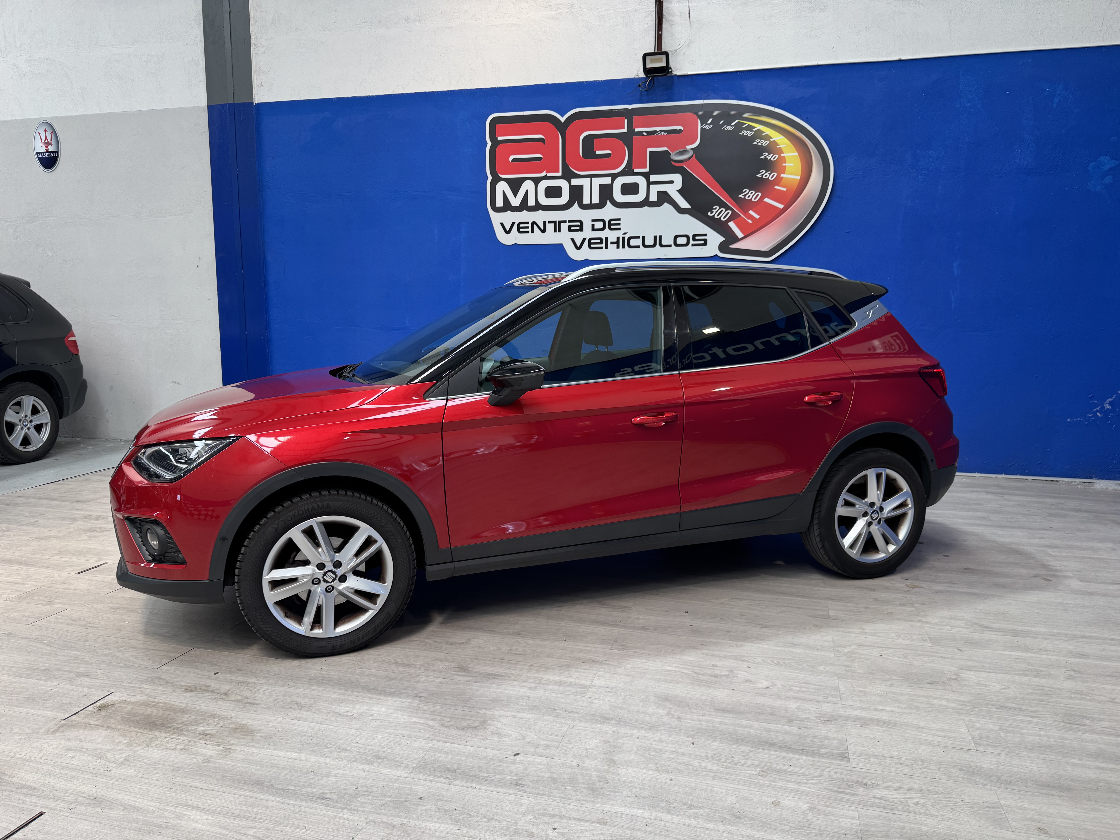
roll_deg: +0.0
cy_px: 420
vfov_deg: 56.8
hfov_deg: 71.6
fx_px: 777
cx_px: 560
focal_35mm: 24
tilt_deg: -7.9
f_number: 1.78
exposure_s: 1/100
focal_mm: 6.76
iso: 50
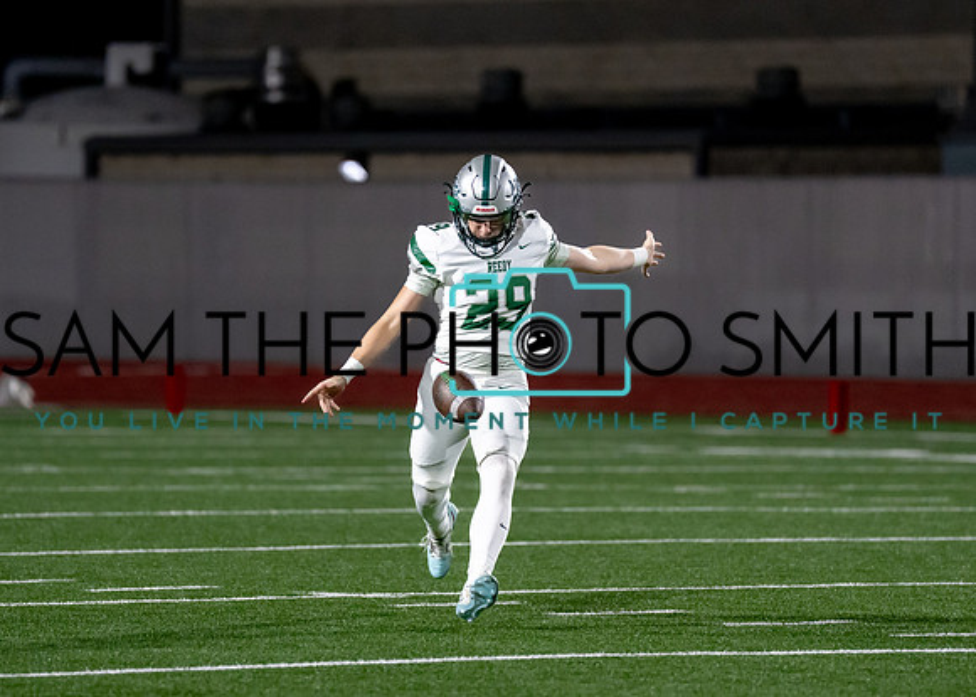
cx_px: 452
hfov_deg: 5.8
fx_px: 9688
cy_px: 349
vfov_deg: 4.1
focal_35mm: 350
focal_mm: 200
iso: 3200
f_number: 2.8
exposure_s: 1/1250
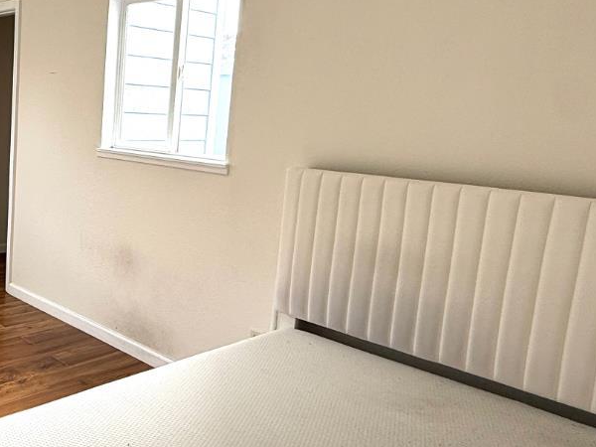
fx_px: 603
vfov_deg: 40.7
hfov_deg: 47.3
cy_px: 204
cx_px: 60
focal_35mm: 35
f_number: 2.2
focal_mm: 2.22
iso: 50
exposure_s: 1/130
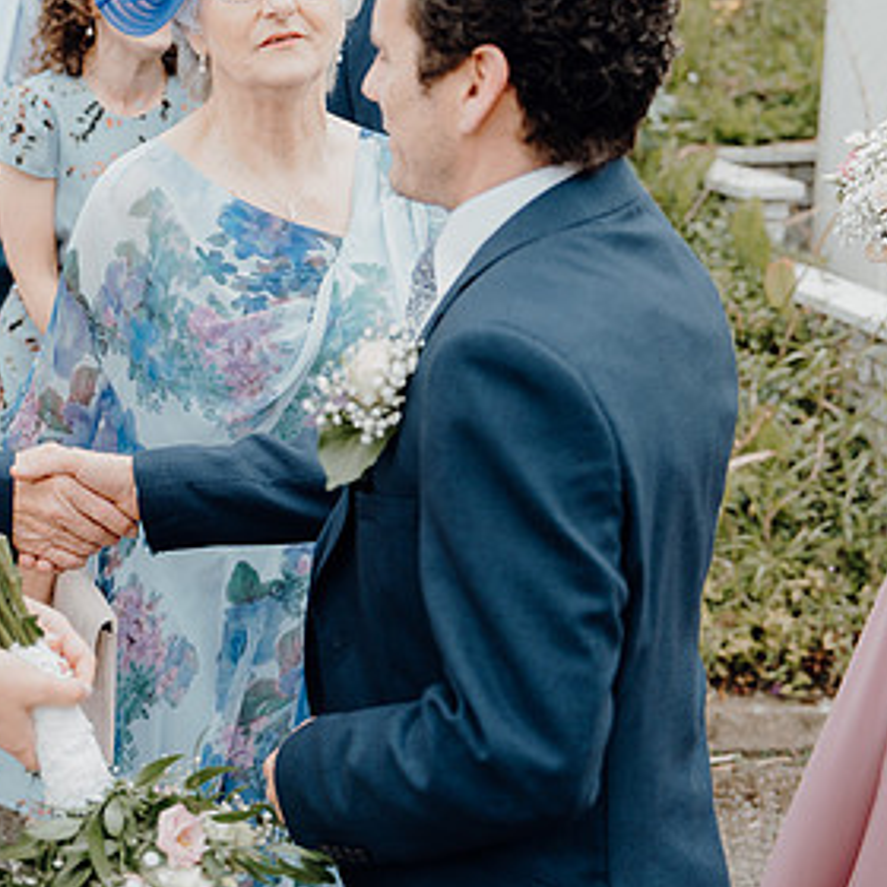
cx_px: 184
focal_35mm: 67
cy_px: 369
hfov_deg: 25.3
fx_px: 1942
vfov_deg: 25.7
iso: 125
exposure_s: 1/400
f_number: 2.8
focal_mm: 38
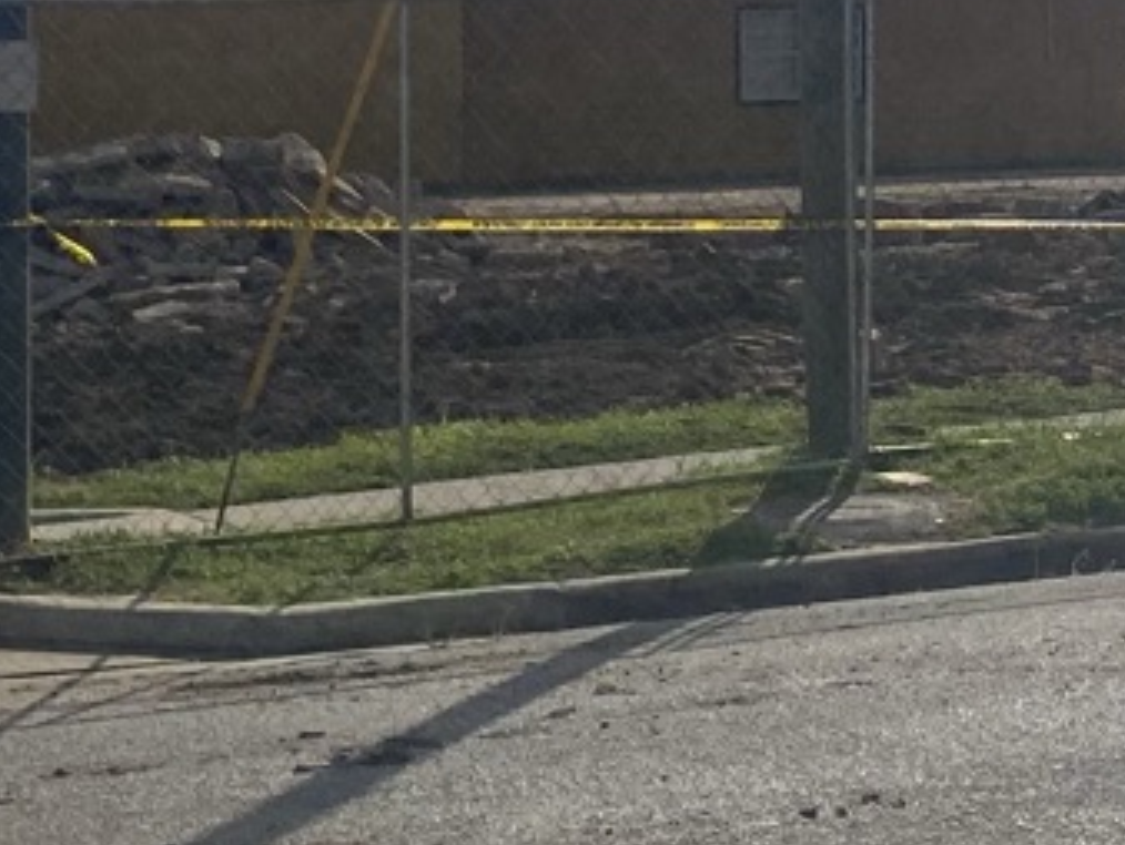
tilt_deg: +2.7
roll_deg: +1.0
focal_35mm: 123
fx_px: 4000
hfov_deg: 15.5
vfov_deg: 11.8
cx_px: 1305
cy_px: -220
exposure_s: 1/11494
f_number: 1.8
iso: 32
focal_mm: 4.25
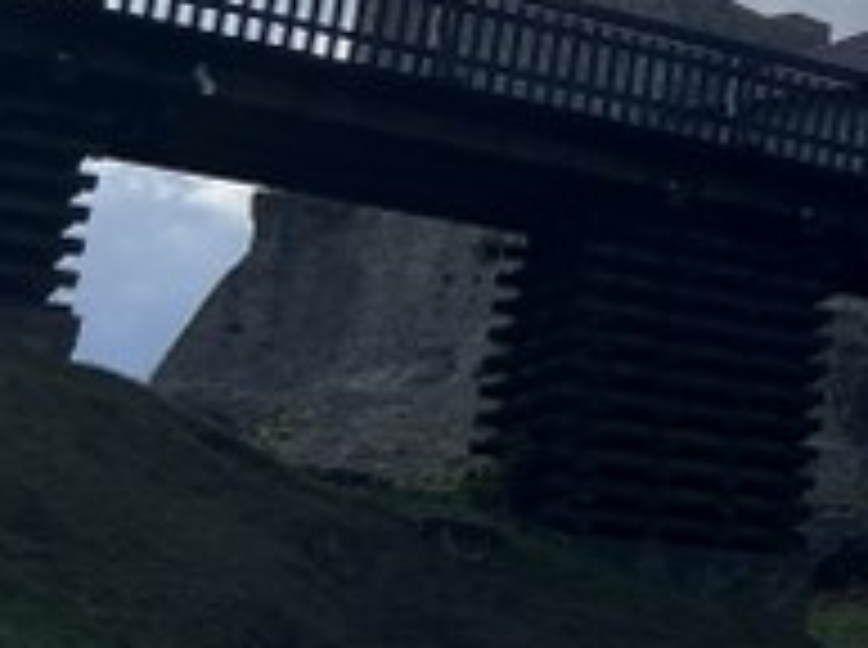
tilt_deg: +19.6
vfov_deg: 13.4
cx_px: 1749
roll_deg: -0.3
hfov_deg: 14.9
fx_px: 2703
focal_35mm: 108
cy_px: -32
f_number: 1.5
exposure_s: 1/6211
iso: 50
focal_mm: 5.7
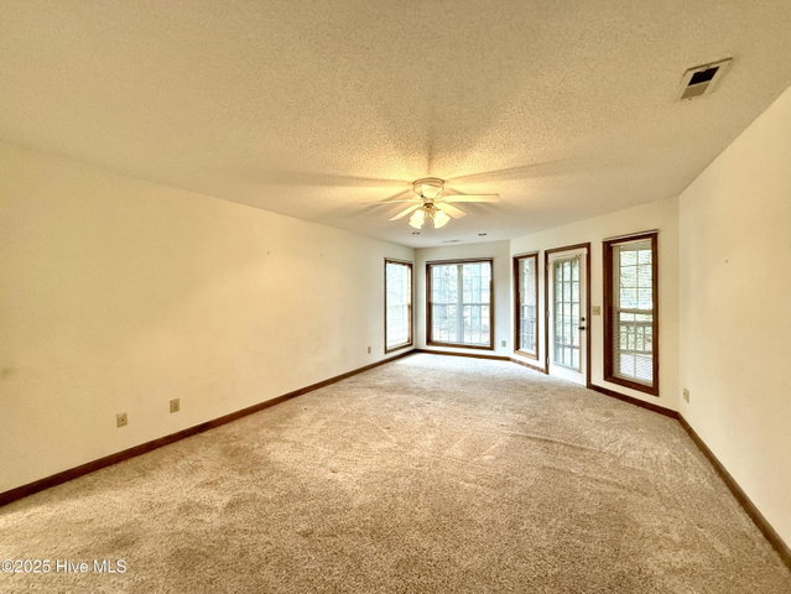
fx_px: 320
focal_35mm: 14
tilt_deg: -0.5
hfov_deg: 102.0
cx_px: 396
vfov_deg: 85.7
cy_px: 297
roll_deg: +1.1
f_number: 2.2
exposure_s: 1/120
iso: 320
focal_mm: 2.22
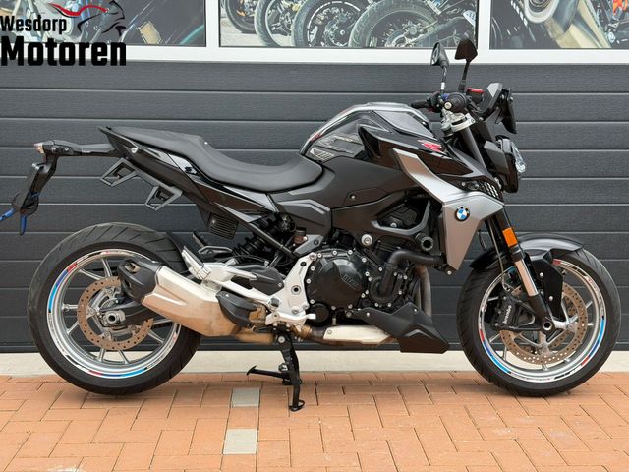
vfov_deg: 30.3
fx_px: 872
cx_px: 314
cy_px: 236
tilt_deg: -6.6
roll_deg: +0.3
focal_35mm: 48
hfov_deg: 39.7
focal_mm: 6.76
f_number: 1.78
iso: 80
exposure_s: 1/1133
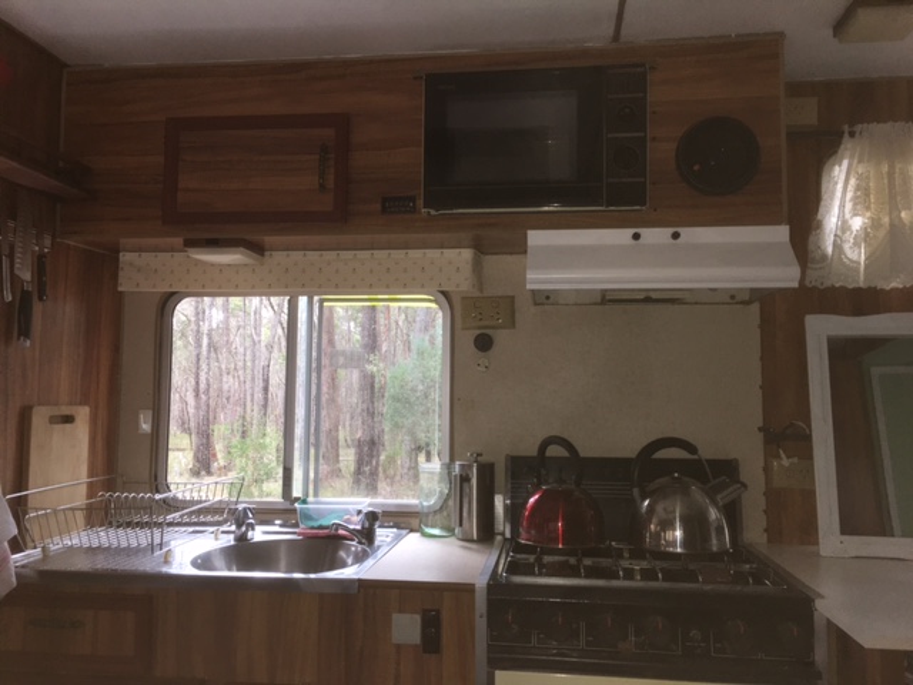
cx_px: 456
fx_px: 765
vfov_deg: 48.2
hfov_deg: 61.7
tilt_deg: +3.6
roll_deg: -1.5
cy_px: 342
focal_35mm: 29
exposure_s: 1/33
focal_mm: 4.15
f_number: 2.2
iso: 64
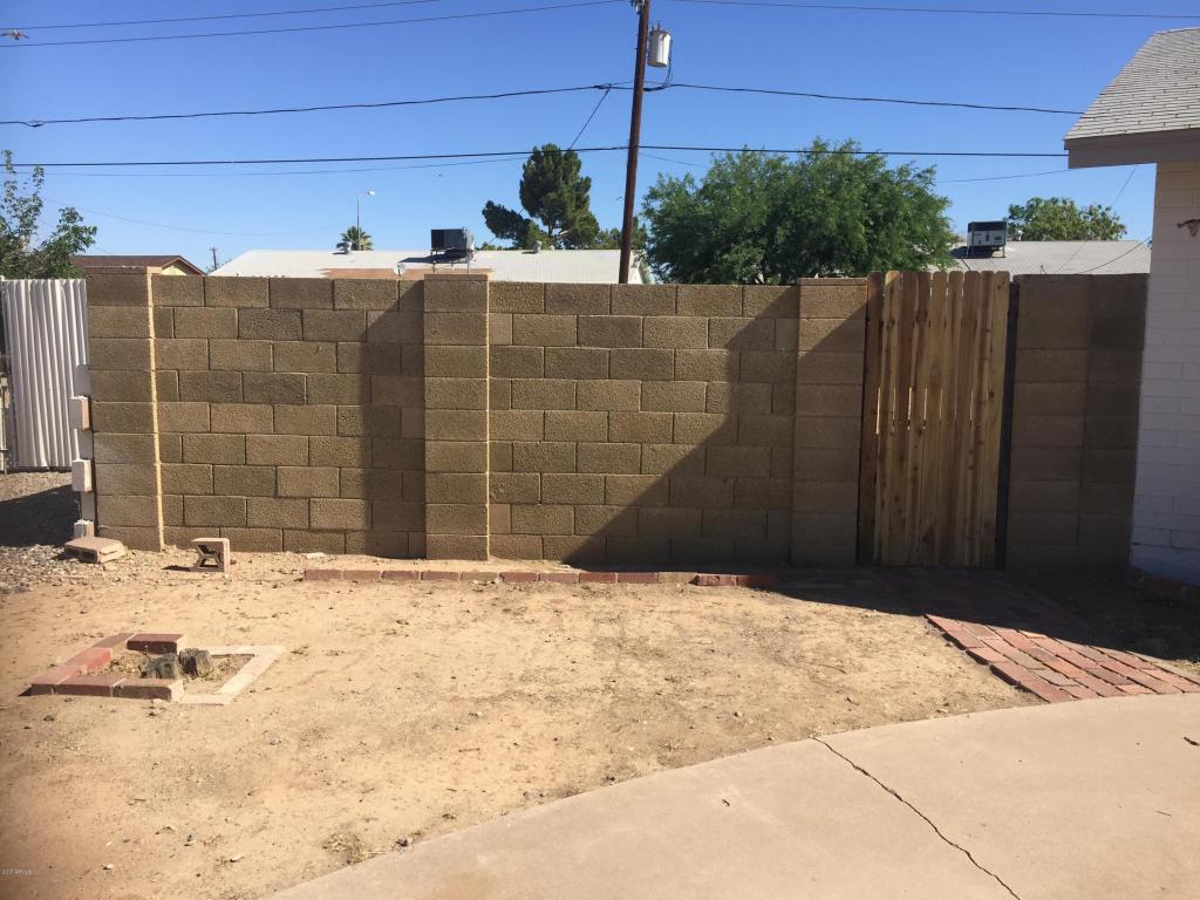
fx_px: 1005
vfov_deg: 48.2
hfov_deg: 61.7
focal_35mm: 29
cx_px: 600
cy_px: 450
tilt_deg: -5.9
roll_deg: -1.3
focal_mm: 4.15
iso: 32
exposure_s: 1/1582
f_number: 2.2
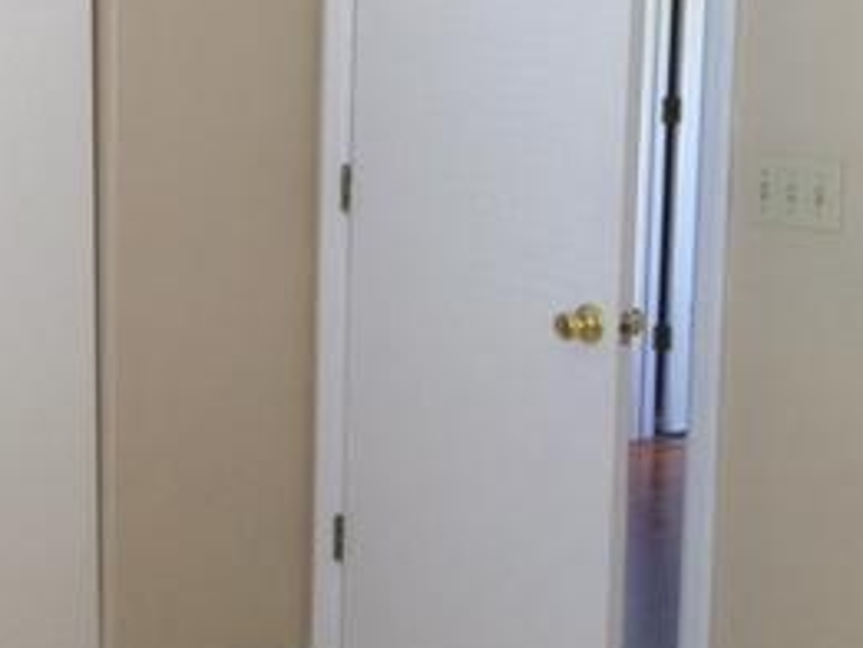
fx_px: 1771
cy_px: 195
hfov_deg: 25.0
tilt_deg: -7.4
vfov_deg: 20.6
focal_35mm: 71
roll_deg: -0.5
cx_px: -139
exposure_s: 1/15
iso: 64
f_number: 2.2
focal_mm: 4.15
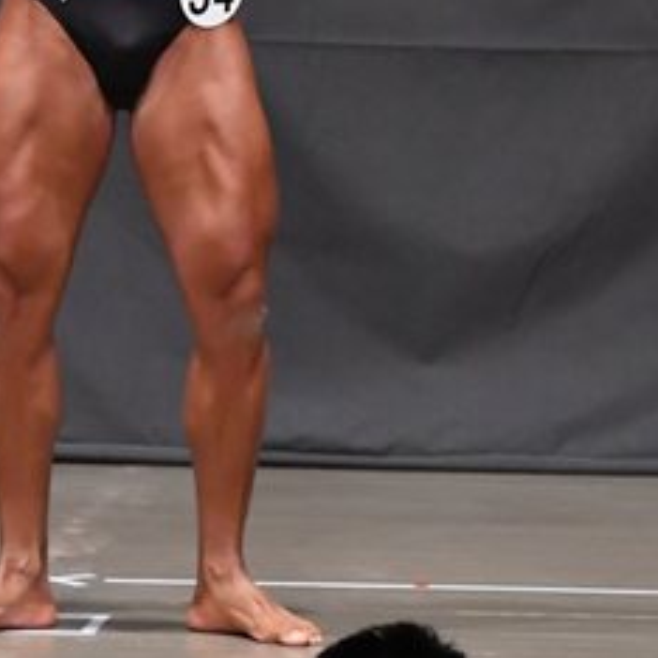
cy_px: 25
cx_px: 128
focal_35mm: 634
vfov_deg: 2.8
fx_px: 13635
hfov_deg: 2.8
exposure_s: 1/400
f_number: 5.6
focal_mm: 150
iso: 6400
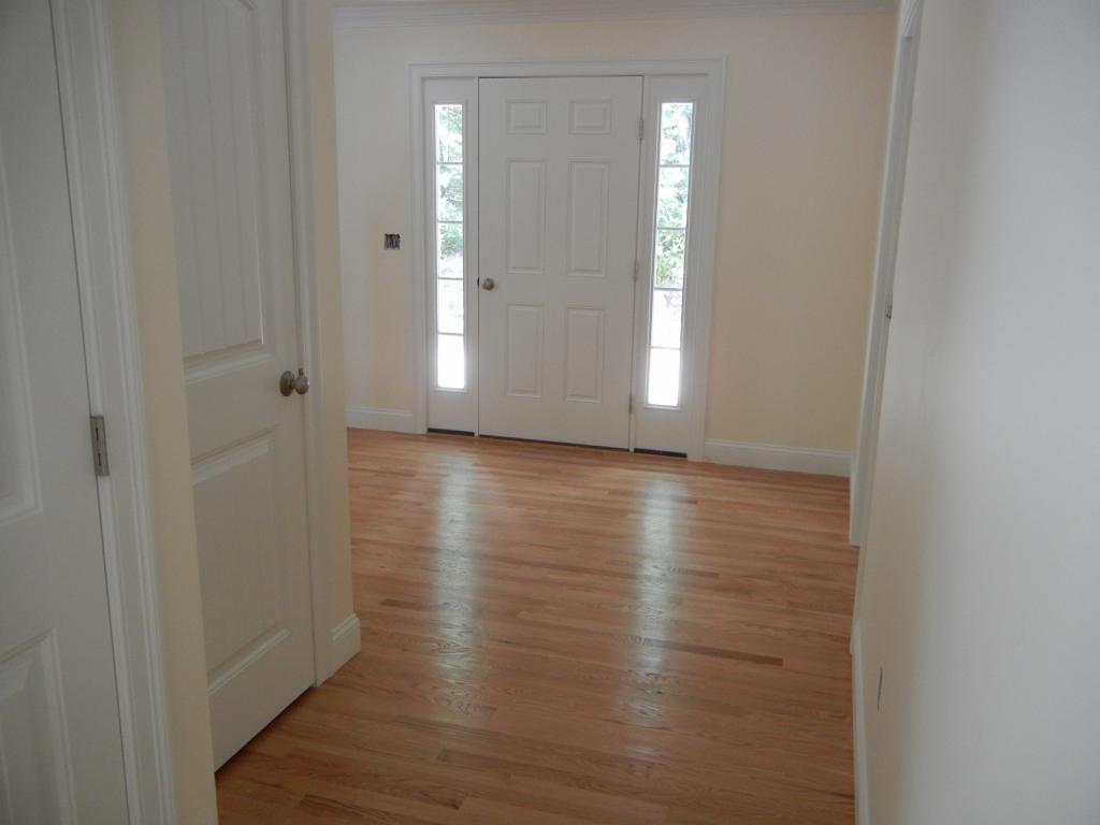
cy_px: 412
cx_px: 550
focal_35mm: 30
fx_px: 953
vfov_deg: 46.8
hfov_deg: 60.0
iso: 382
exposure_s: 1/30
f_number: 3.5
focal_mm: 5.4
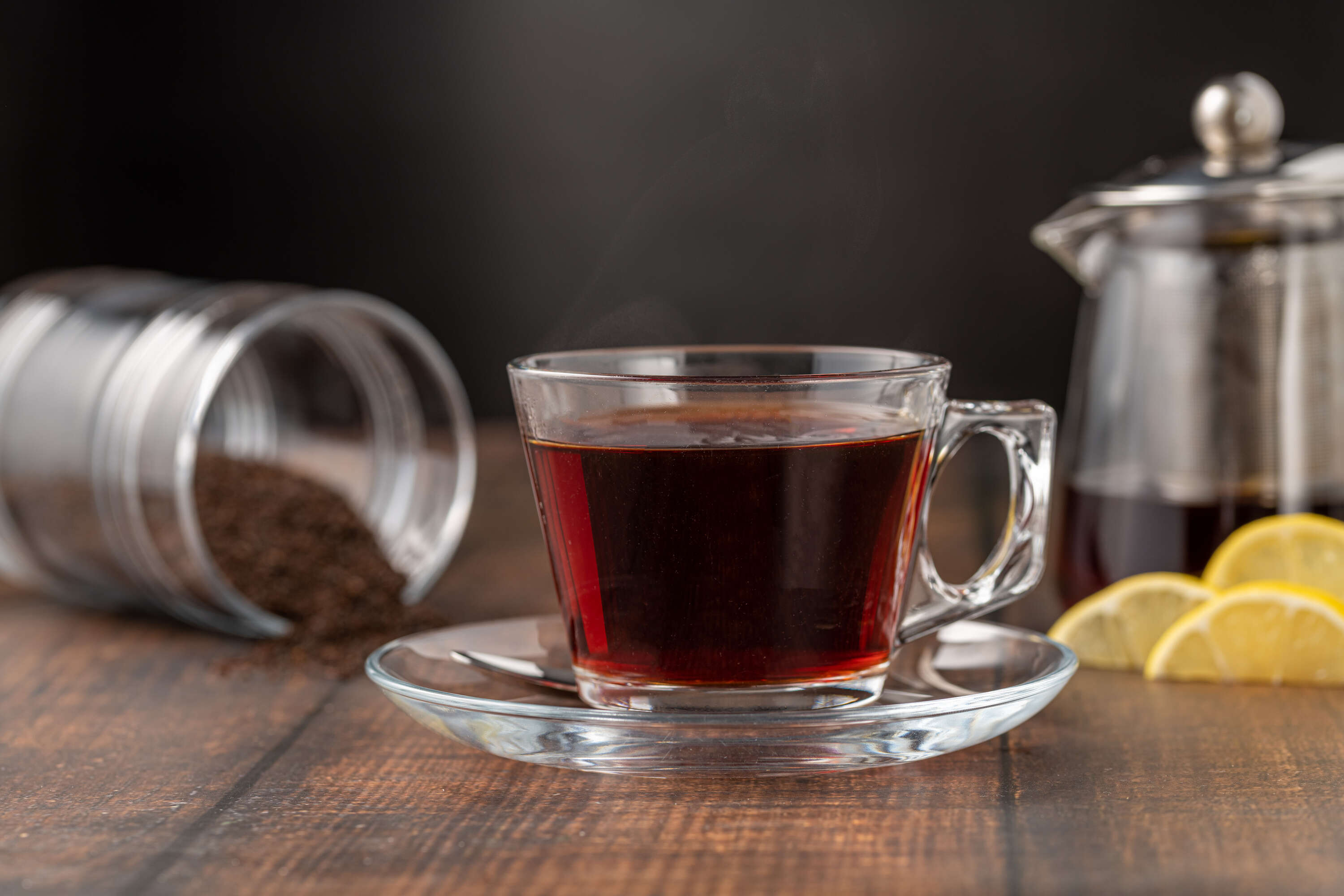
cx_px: 672
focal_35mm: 105
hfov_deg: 19.5
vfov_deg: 13.0
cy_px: 448
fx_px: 3920
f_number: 10
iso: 64
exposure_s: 1/200
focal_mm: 105
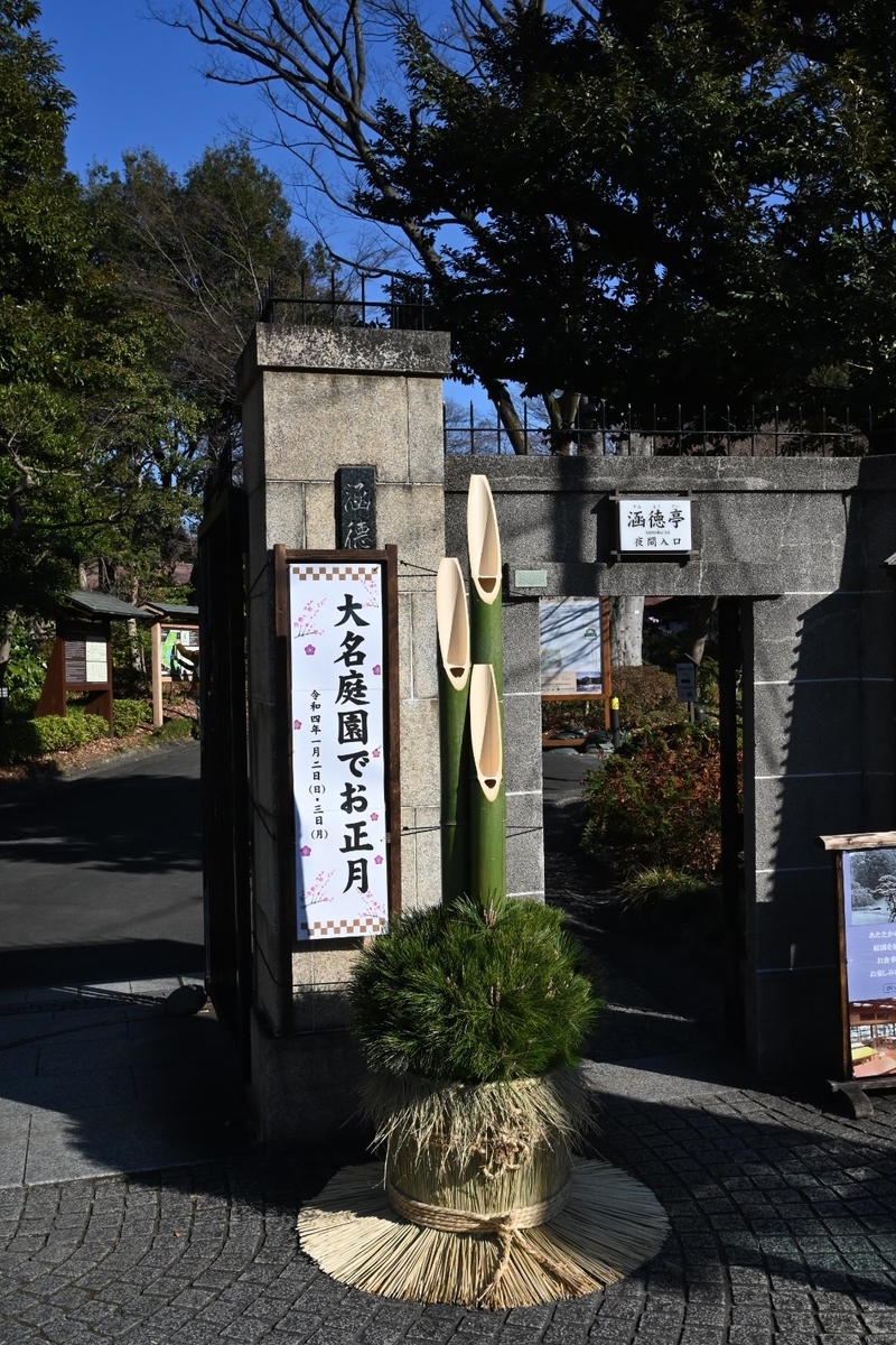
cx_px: 448
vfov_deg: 55.1
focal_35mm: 34
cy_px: 672
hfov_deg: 38.4
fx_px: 1288
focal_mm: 34.5
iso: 1000
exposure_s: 1/1600
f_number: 11
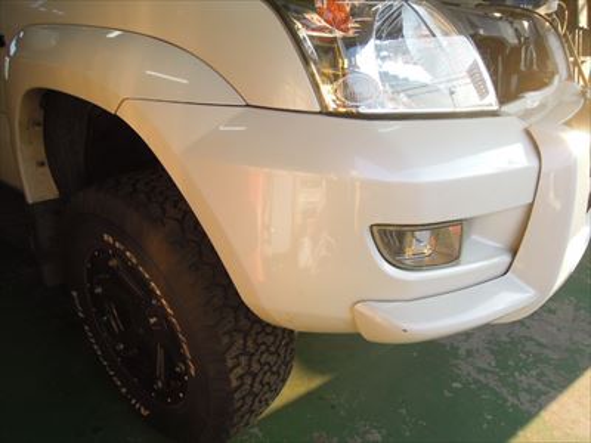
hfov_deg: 71.6
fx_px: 410
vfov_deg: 56.8
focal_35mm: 24
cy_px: 222
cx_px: 296
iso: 160
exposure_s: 1/250
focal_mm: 4.3
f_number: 2.8
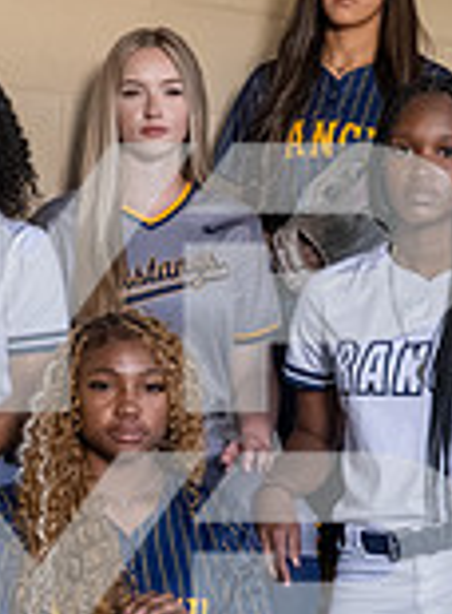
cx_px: 77
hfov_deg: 12.1
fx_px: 2116
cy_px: 455
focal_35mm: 120
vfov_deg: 16.4
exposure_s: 1/2500
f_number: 7.1
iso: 2500
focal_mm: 24
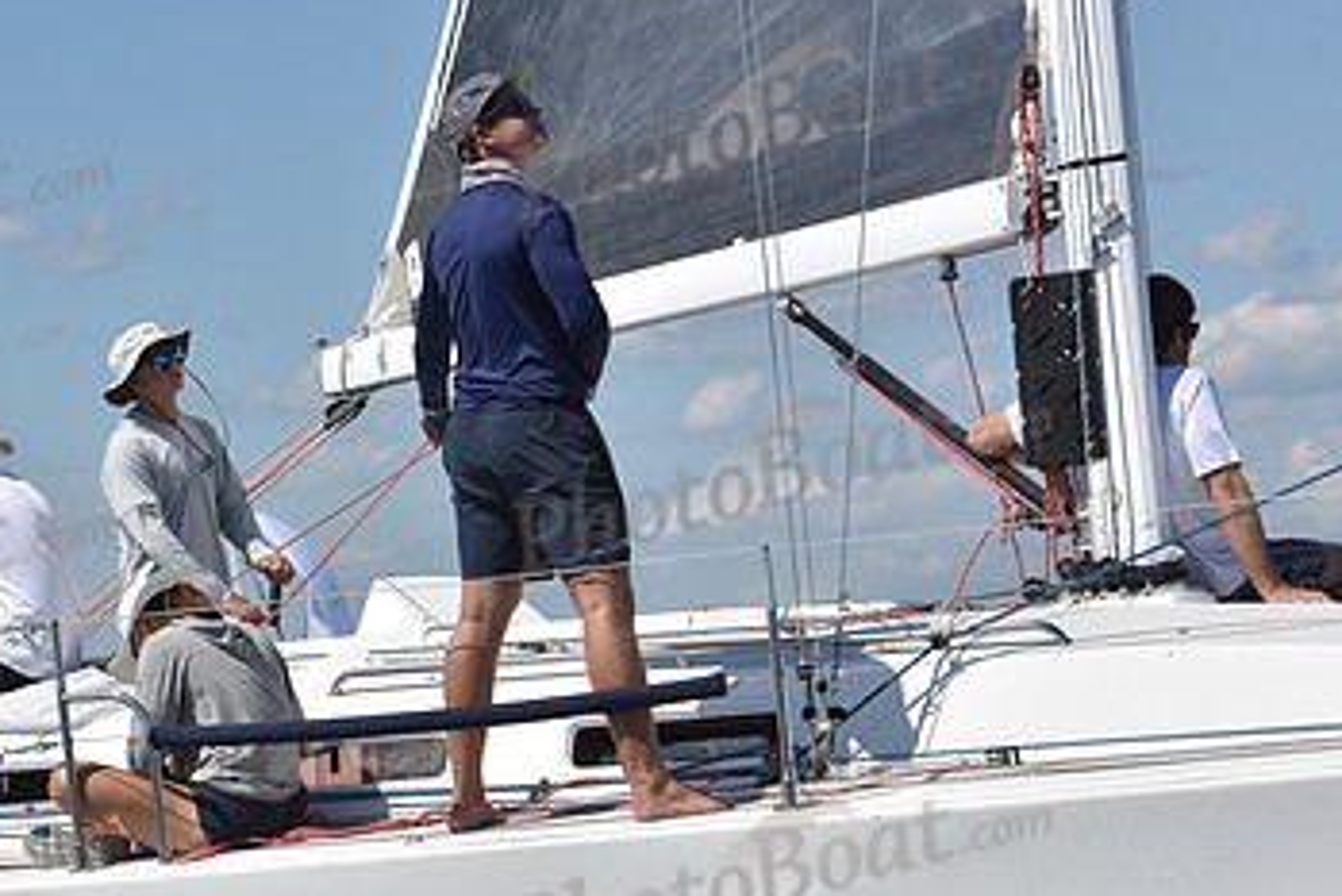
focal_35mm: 163
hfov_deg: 12.6
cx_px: 315
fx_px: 6078
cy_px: 729
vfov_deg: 8.4
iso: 320
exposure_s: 1/1250
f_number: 10
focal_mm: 98
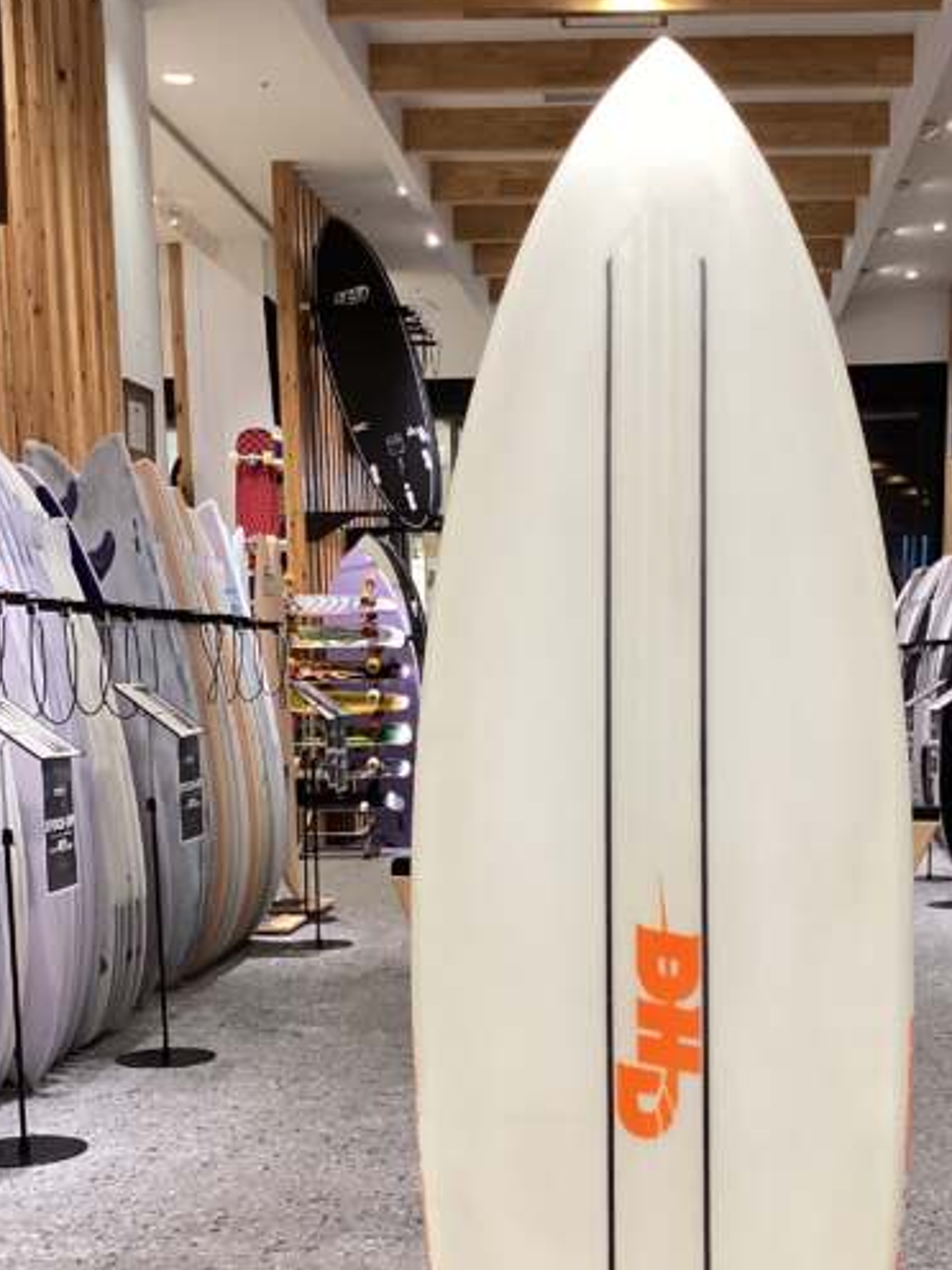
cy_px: 965
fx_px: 1833
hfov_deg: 29.0
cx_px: 617
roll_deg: -1.9
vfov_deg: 37.2
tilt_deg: -8.9
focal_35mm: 50
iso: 100
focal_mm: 3.3
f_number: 2.4
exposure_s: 1/60
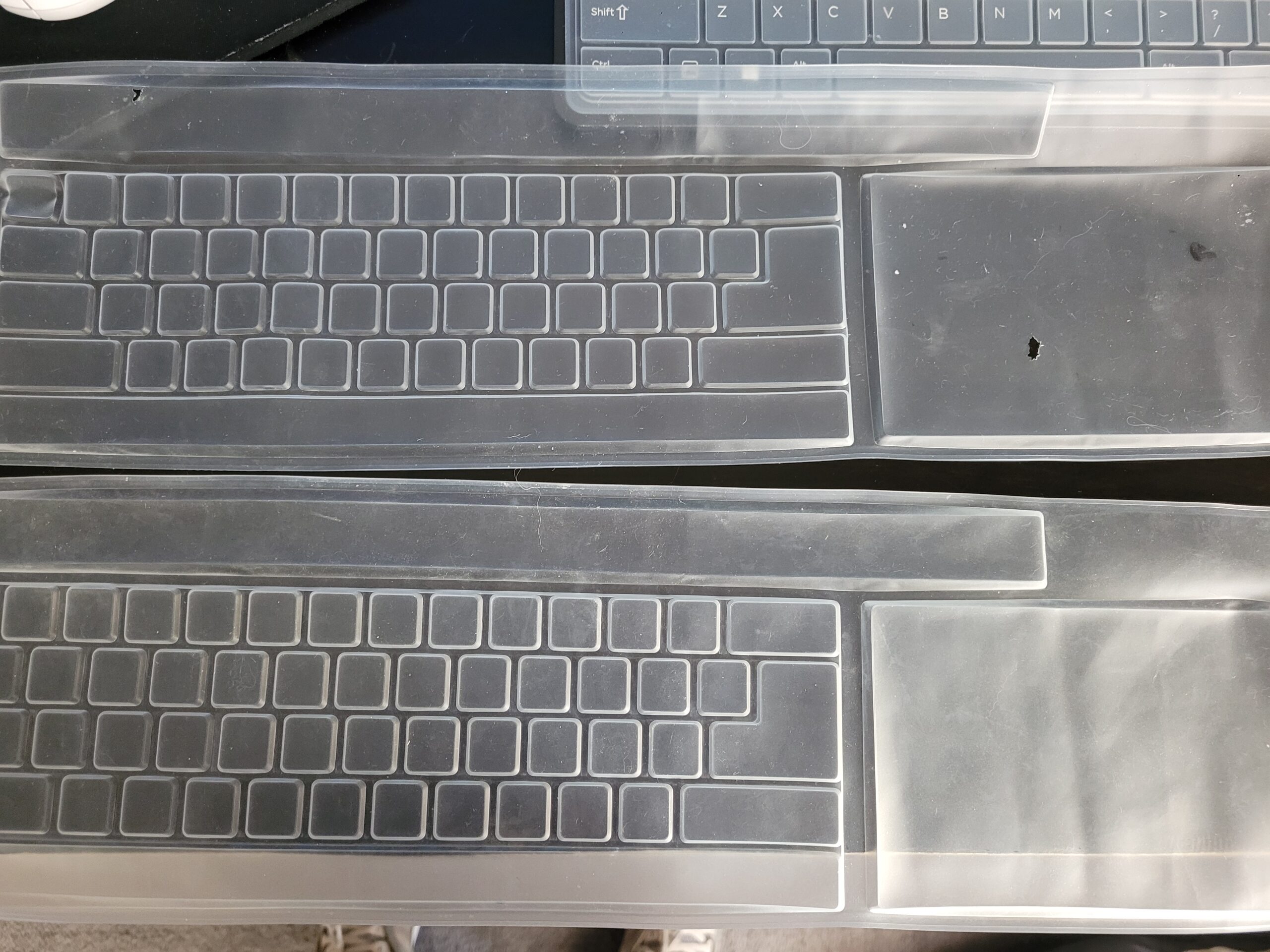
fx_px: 954
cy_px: 476
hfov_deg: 67.3
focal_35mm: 26
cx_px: 635
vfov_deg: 53.1
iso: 640
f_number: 1.8
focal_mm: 5.4
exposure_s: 1/40
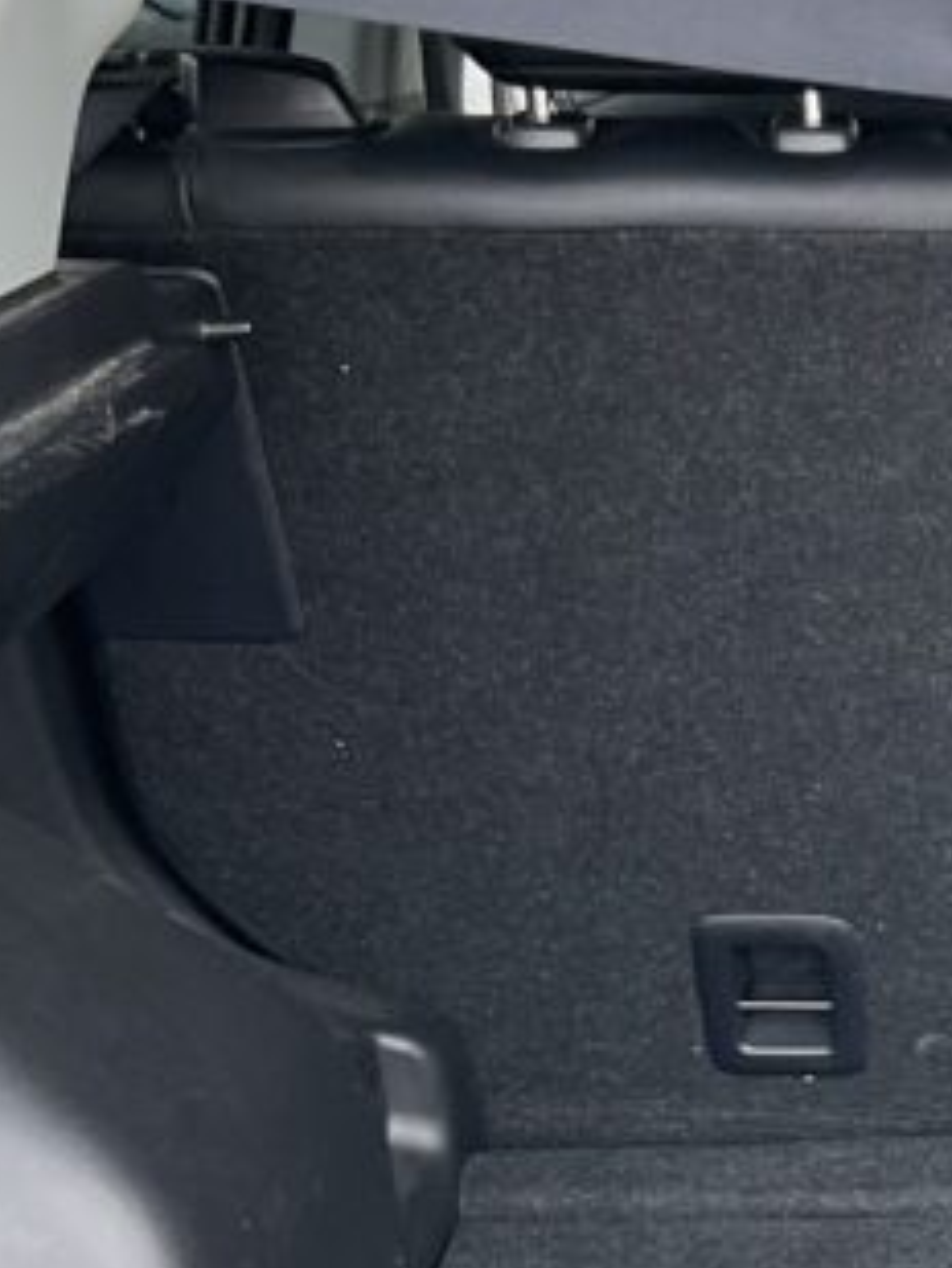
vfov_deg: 19.9
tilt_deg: -21.2
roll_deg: -0.8
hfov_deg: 14.4
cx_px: 1412
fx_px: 3518
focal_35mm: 96
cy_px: 1235
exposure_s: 1/190
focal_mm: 3
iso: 16
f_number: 1.8
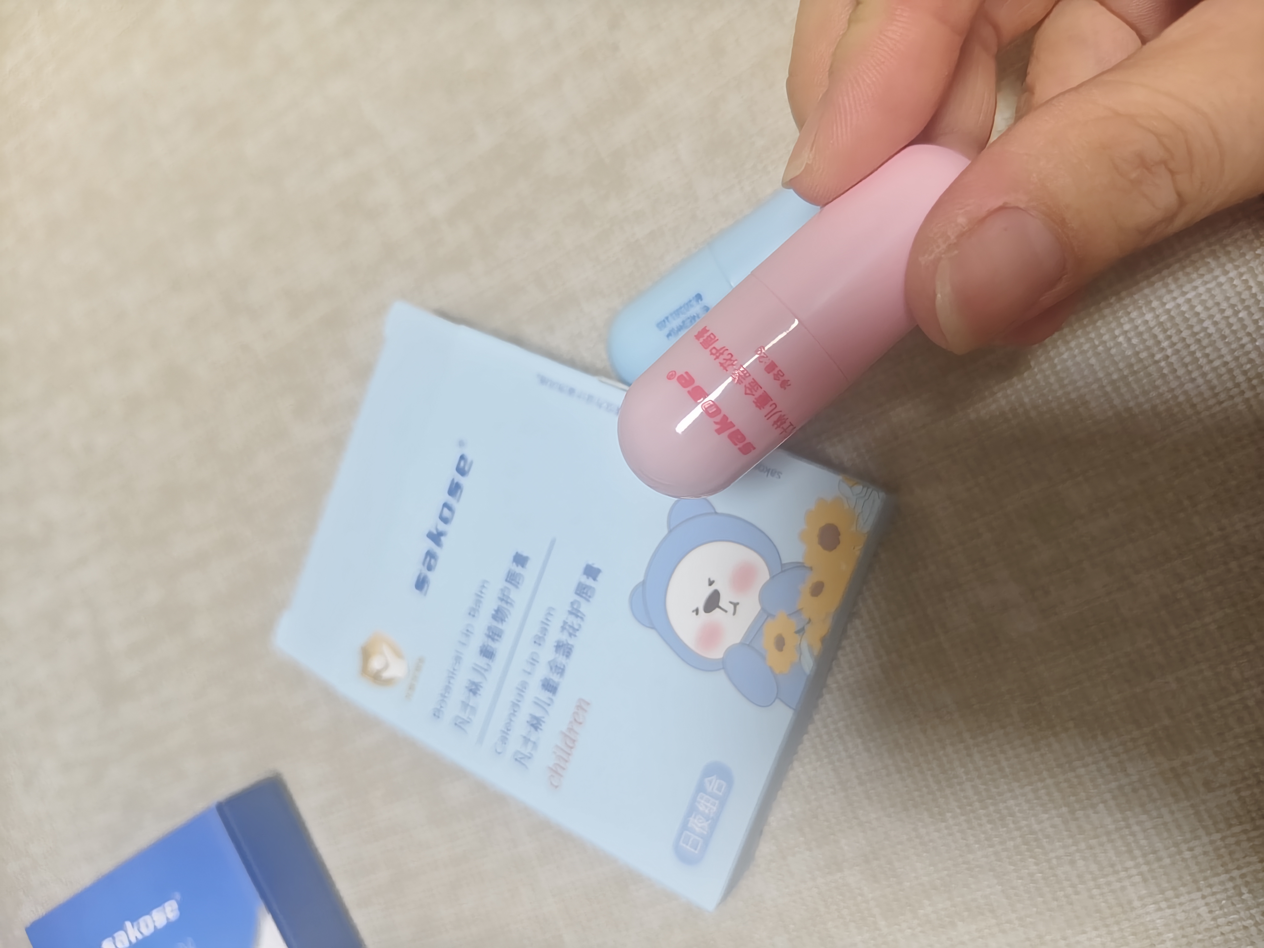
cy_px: 474
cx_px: 632
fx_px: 840
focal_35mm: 23
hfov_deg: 73.9
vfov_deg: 58.9
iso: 600
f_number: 1.88
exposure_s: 1/50
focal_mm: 5.56
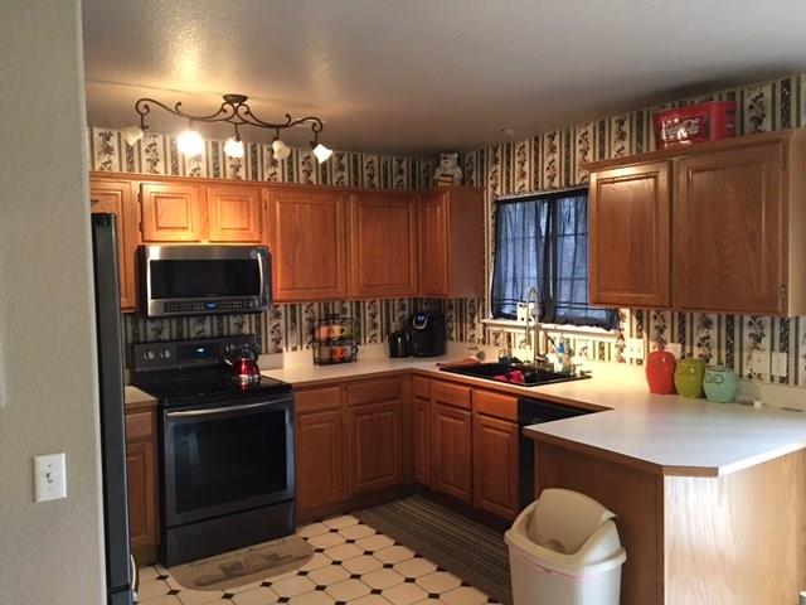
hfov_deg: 61.7
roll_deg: +0.1
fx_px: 675
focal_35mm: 29
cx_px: 403
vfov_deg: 48.2
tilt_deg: -1.9
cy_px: 302
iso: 100
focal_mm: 4.15
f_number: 2.2
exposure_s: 1/10
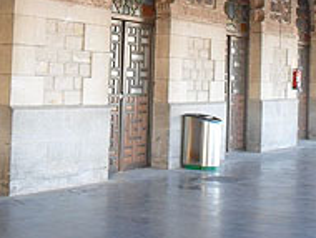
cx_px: 146
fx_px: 759
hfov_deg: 23.5
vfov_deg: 17.3
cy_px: -15
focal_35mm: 83
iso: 200
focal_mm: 6.3
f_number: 3.2
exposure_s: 1/30
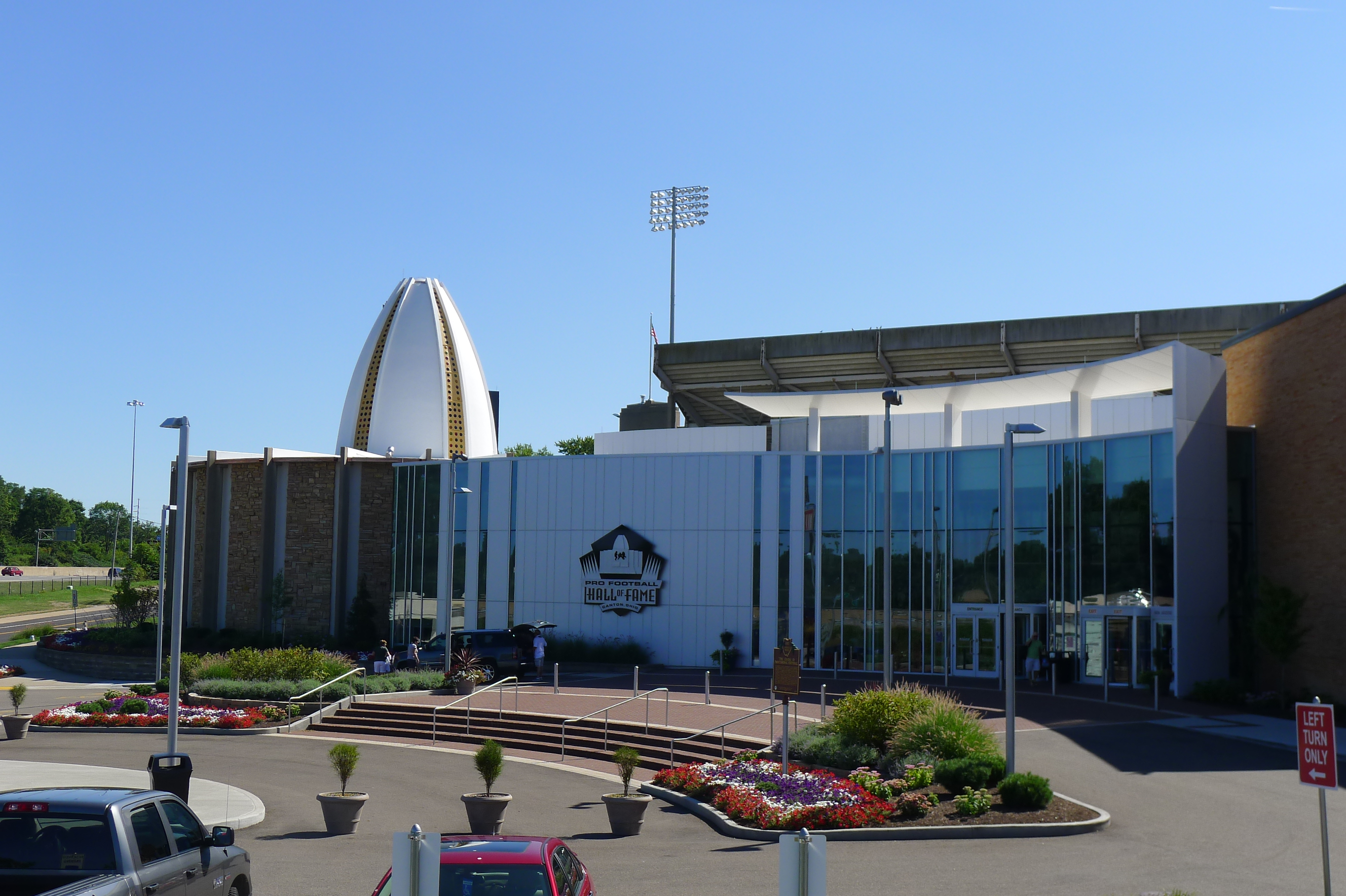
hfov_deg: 45.5
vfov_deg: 31.2
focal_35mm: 43
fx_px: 1607
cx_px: 673
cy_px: 448
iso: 80
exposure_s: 1/800
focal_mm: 9.2
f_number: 4
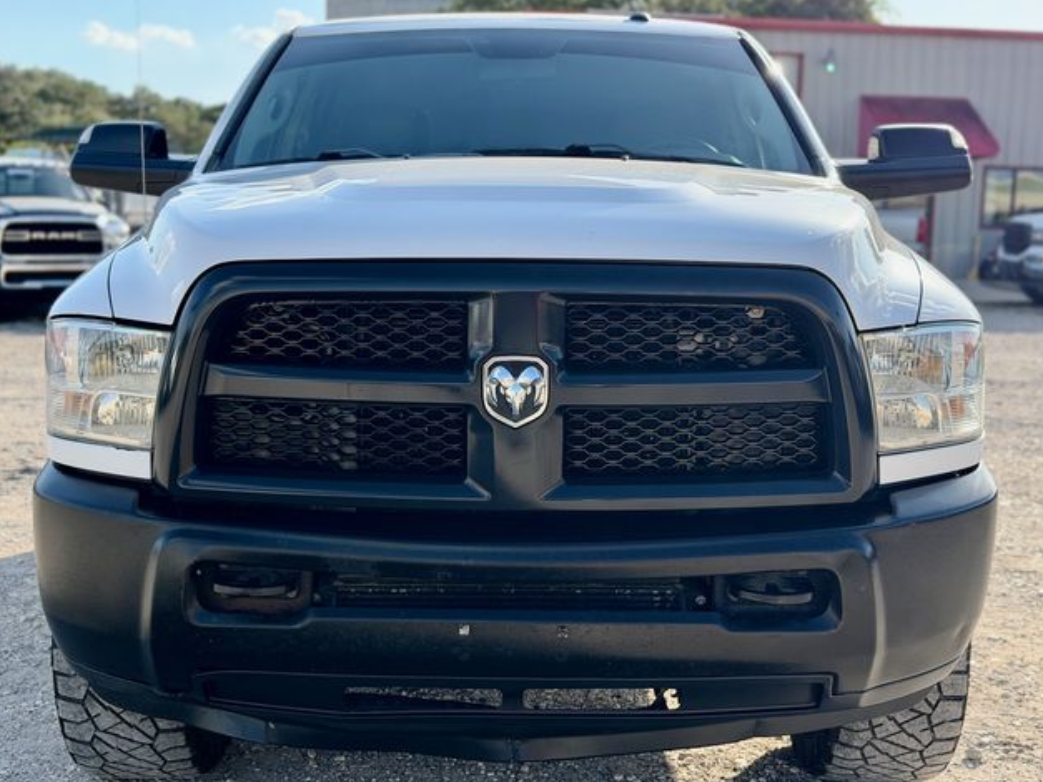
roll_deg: -2.3
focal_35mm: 49
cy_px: 396
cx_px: 516
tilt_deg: -6.2
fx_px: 1476
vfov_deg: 29.7
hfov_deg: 38.9
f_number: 1.78
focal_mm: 6.76
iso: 80
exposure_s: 1/2033
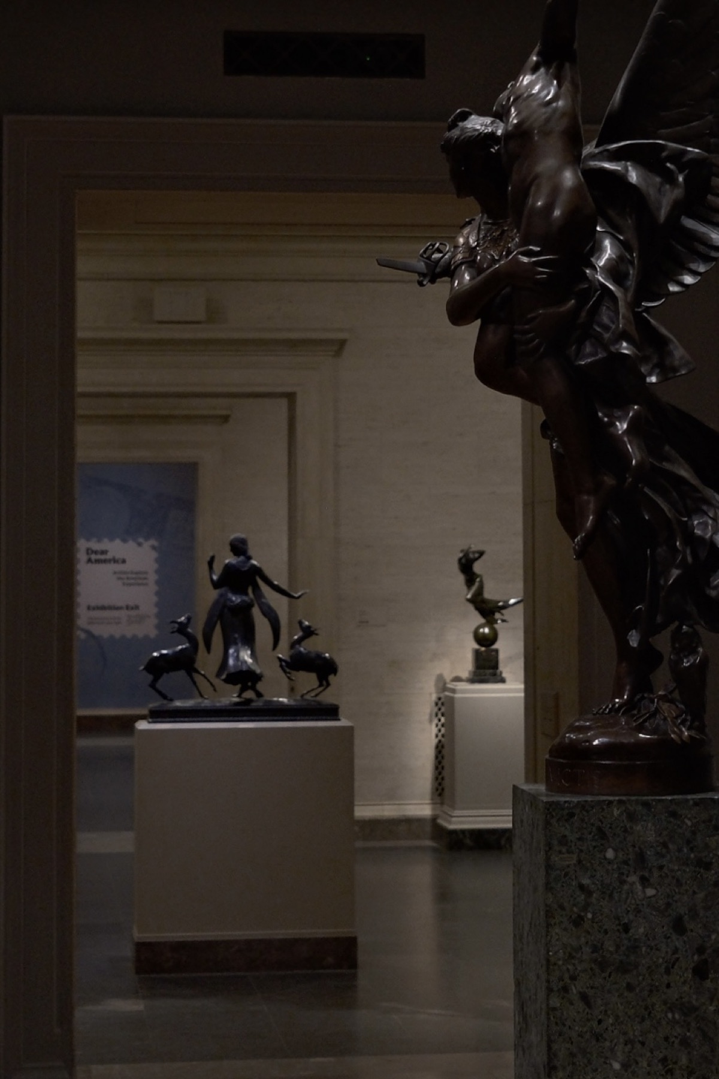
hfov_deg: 37.9
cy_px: 540
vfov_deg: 54.4
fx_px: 1048
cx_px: 360
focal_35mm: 35
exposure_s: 1/70
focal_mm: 23
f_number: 2.8
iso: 800
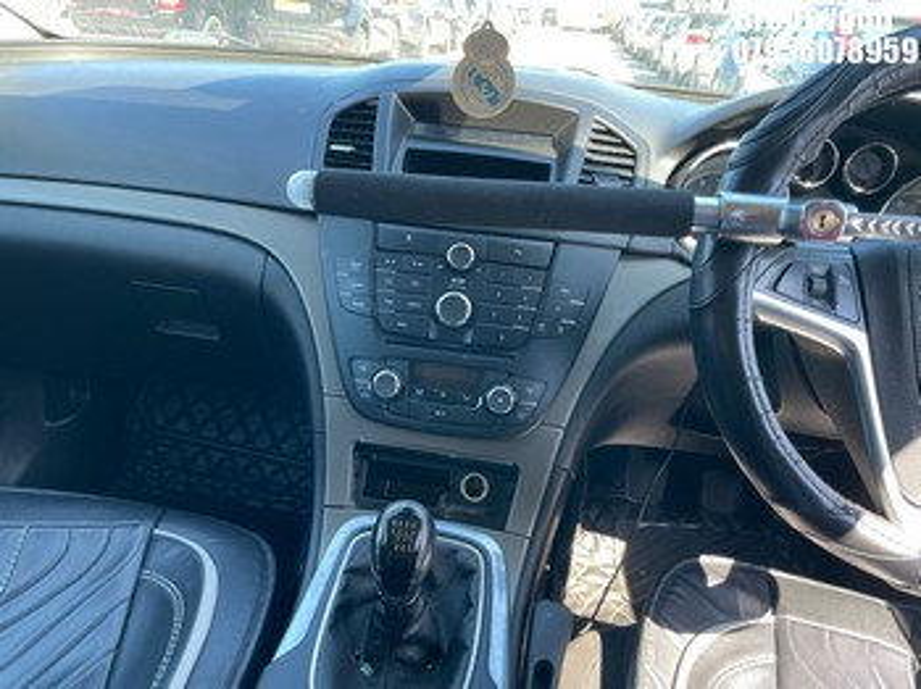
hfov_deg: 67.3
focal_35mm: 26
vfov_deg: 53.0
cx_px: 460
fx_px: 691
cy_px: 344
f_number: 1.6
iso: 80
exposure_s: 1/121
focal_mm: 4.2
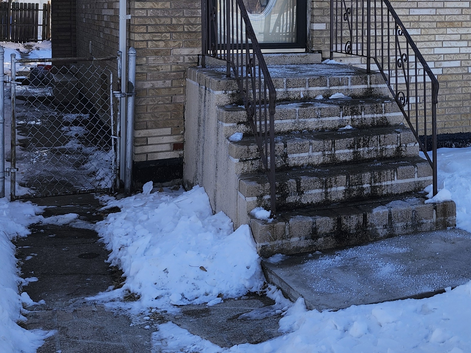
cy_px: -2
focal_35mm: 58
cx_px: 448
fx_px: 789
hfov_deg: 31.2
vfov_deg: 24.1
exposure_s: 1/692
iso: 25
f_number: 1.8
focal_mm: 5.54
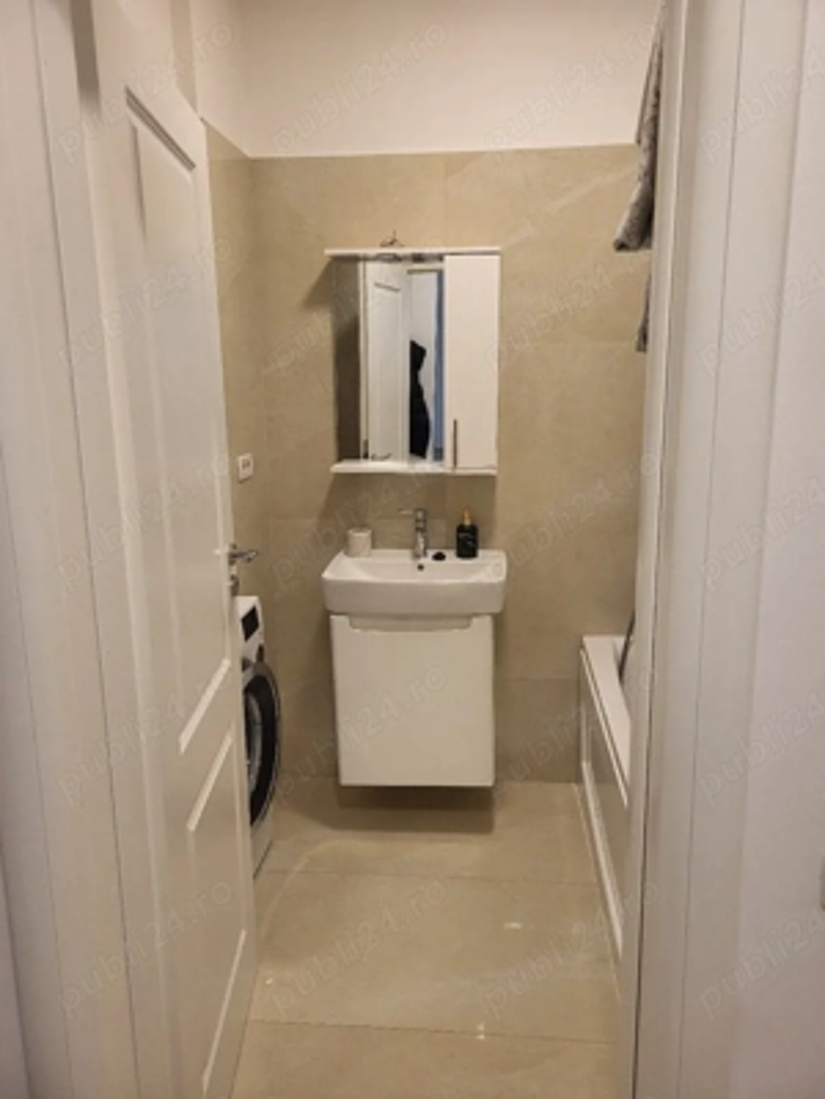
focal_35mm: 26
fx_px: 826
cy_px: 550
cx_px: 412
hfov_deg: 53.1
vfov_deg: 67.3
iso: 160
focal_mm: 5.4
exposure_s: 1/50.3
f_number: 1.8
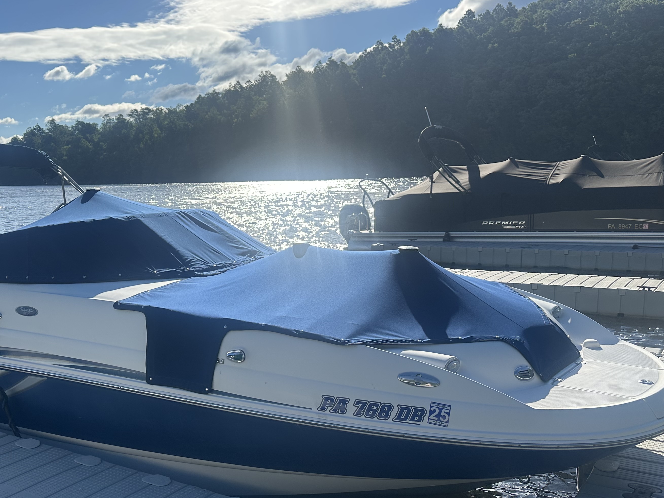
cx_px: 260
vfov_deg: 38.5
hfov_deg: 49.8
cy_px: 308
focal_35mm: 37
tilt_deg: -9.6
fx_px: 710
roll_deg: +1.4
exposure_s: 1/7042
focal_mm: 6.86
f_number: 1.78
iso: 80
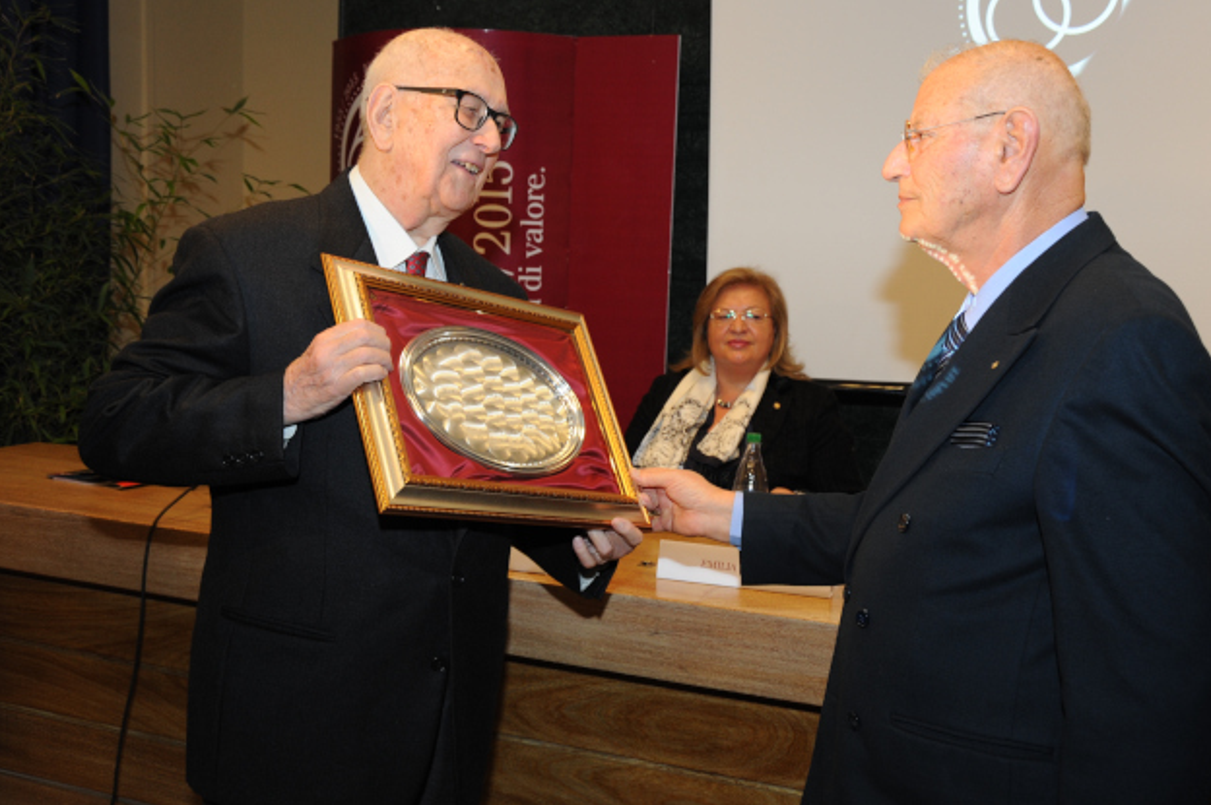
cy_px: 370
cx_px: 611
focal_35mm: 41
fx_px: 1378
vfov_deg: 32.6
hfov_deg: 47.4
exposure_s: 1/60
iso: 800
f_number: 5.6
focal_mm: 32
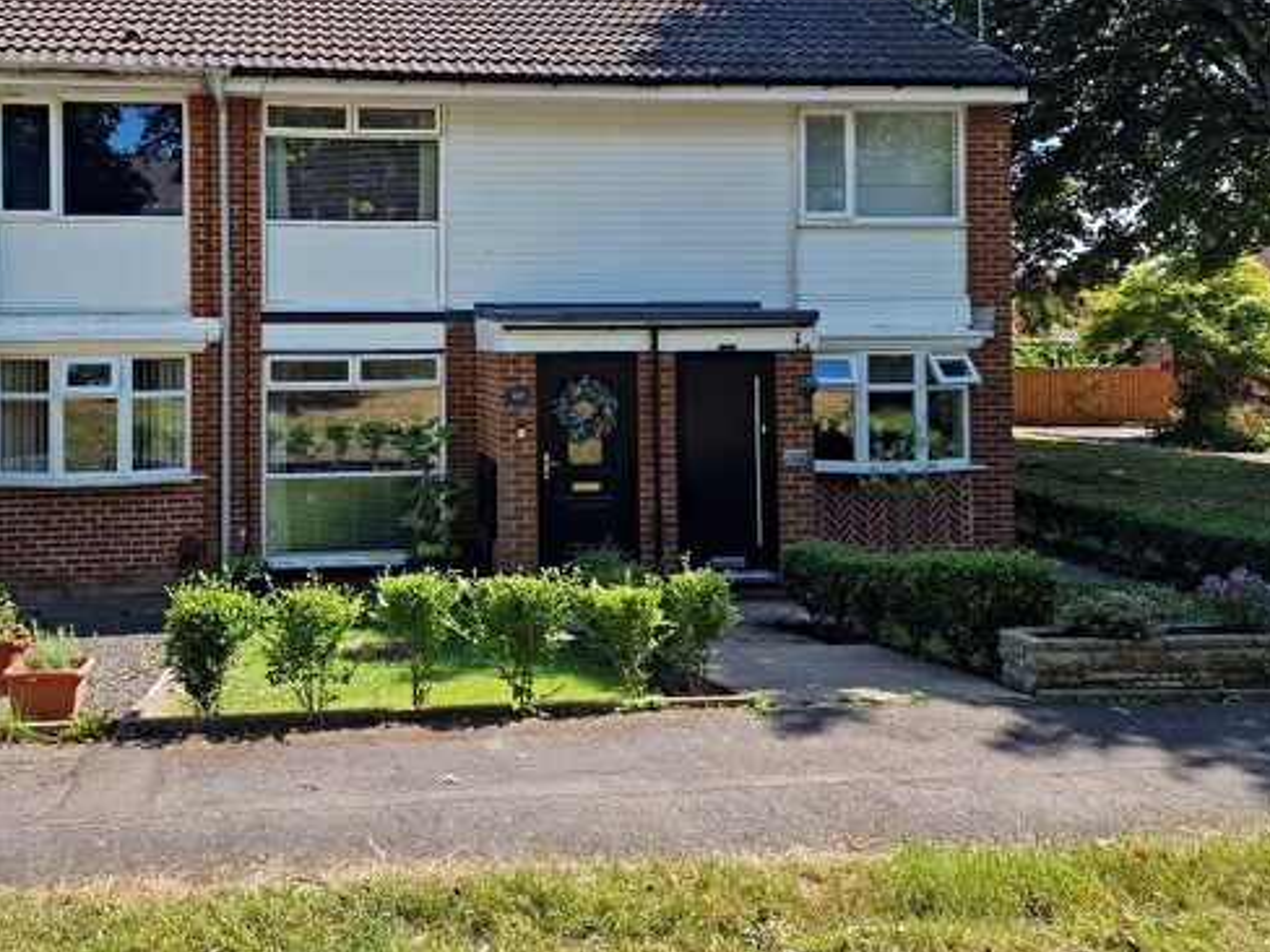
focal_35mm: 33
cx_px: 448
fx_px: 1211
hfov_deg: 54.5
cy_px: 308
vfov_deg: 42.3
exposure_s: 1/634
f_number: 1.8
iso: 50
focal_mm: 6.4
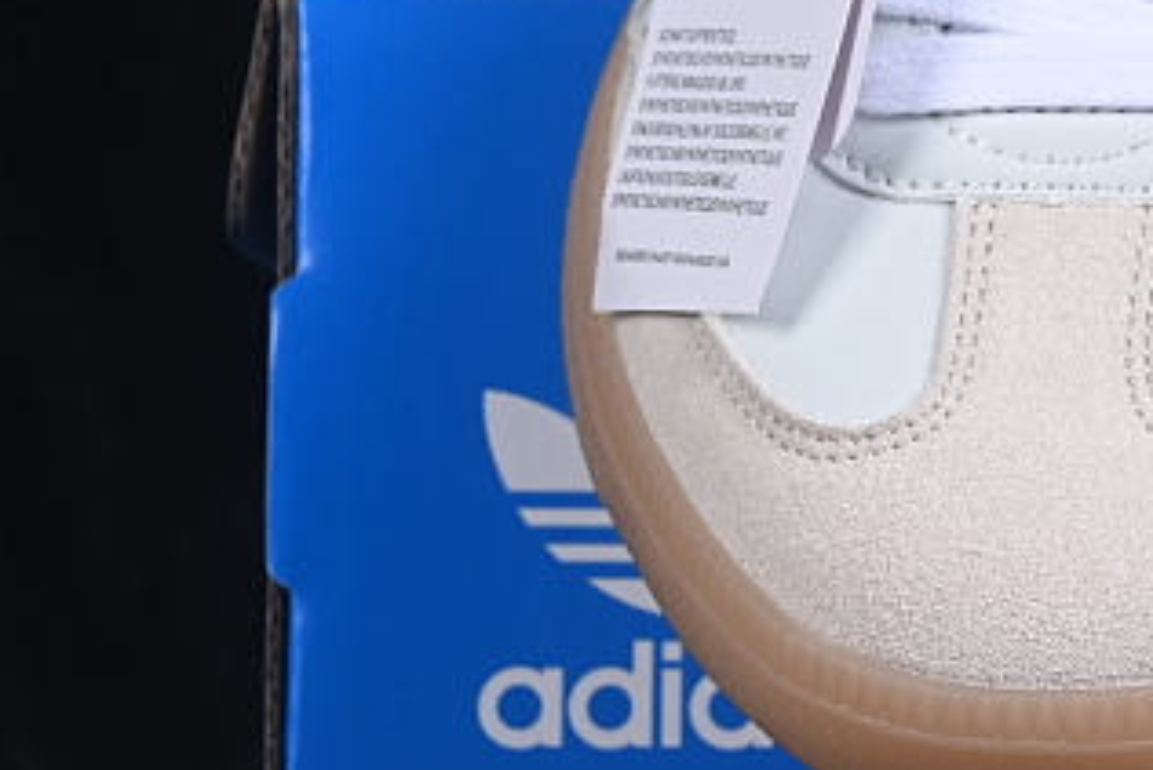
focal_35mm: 256
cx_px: 1547
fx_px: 8202
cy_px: 4
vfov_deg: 5.4
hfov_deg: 7.9
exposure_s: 1/80
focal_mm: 50
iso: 160
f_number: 8
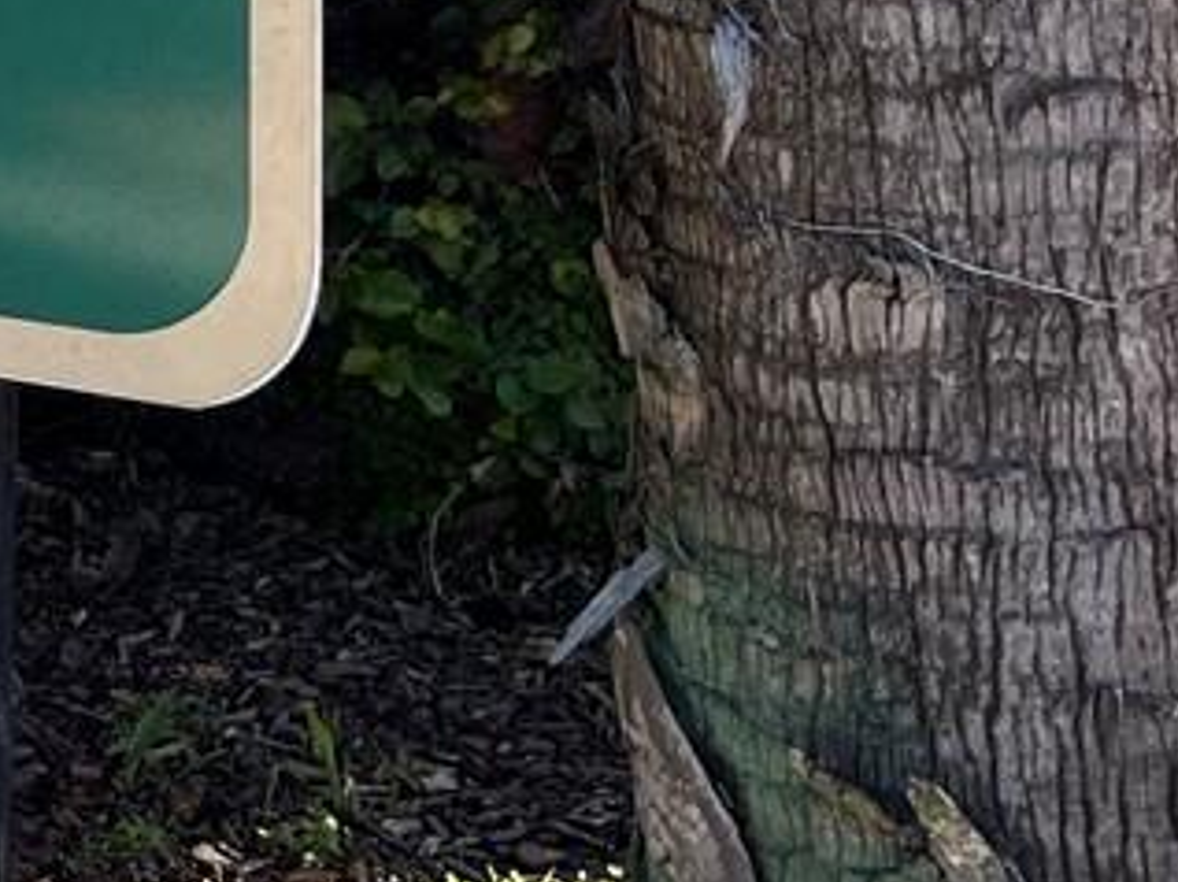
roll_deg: -0.5
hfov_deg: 12.0
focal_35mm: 131
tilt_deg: -4.7
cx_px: -1697
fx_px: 4455
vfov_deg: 11.0
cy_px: -319
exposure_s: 1/1075
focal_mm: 5.1
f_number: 1.6
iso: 50
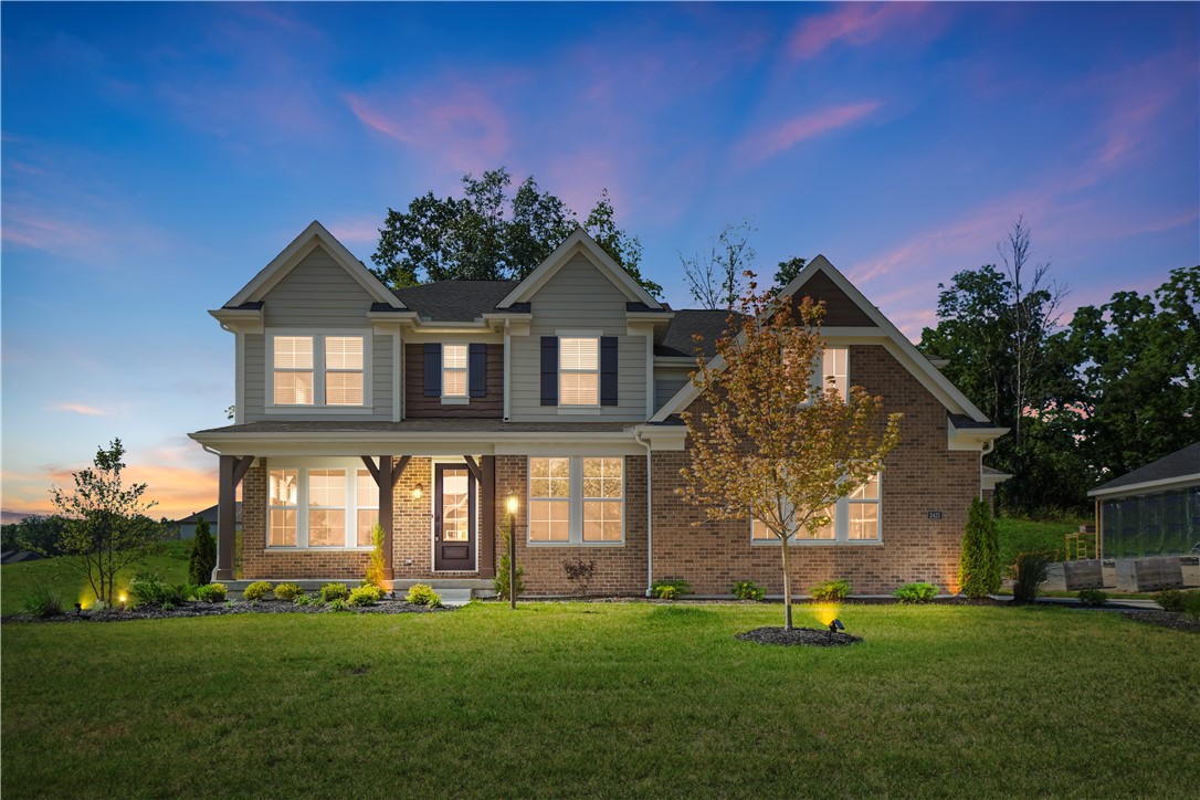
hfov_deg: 73.7
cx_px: 600
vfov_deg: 53.1
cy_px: 400
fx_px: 800
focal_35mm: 24
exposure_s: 1/1250
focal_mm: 16
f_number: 4
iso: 100
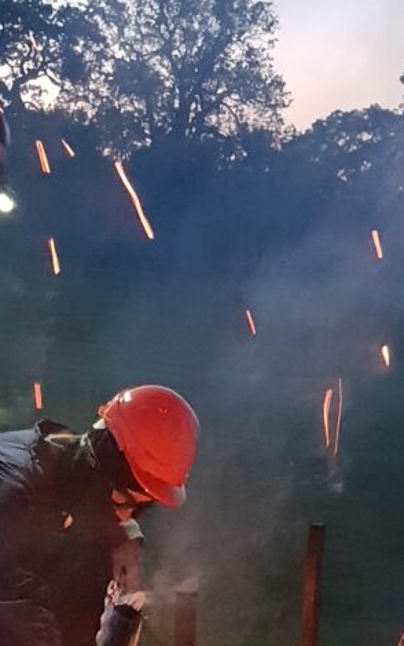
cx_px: 103
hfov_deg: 21.5
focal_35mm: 60
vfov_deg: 31.7
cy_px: 630
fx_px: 1056
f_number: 1.5
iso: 1250
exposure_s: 1/17
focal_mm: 4.3
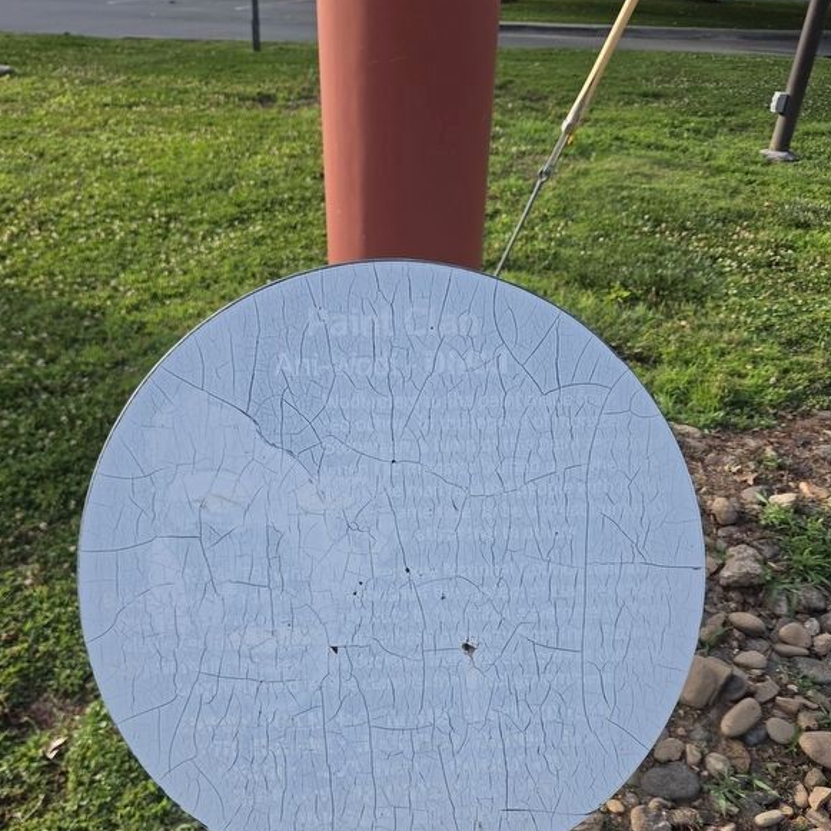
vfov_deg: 56.6
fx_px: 760
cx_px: 408
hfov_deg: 57.3
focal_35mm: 28
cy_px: 521
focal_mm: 5.4
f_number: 1.8
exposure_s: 1/1255
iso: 80
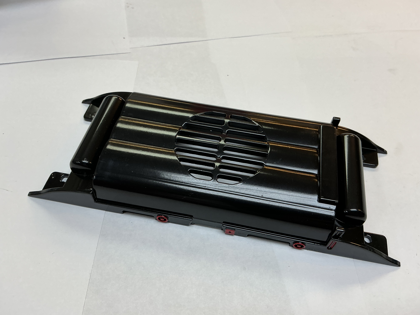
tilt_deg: -54.6
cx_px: 210
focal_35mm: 29
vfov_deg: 48.2
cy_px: 158
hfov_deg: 61.7
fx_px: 352
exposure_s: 1/100
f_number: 1.8
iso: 32
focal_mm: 3
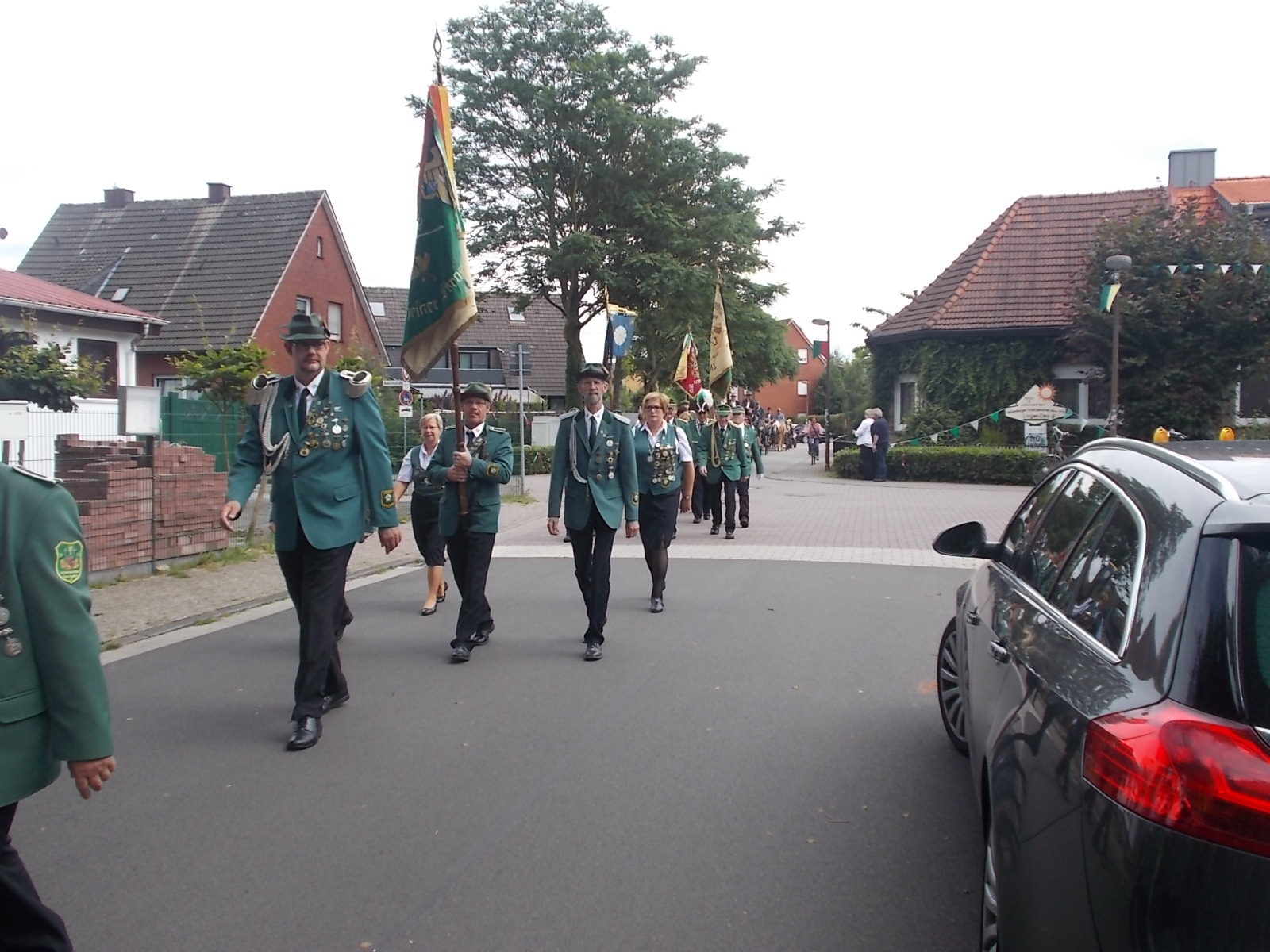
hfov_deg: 54.0
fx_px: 1247
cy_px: 476
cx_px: 635
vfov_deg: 41.8
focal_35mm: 34
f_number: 3.6
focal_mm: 6
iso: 80
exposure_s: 1/500
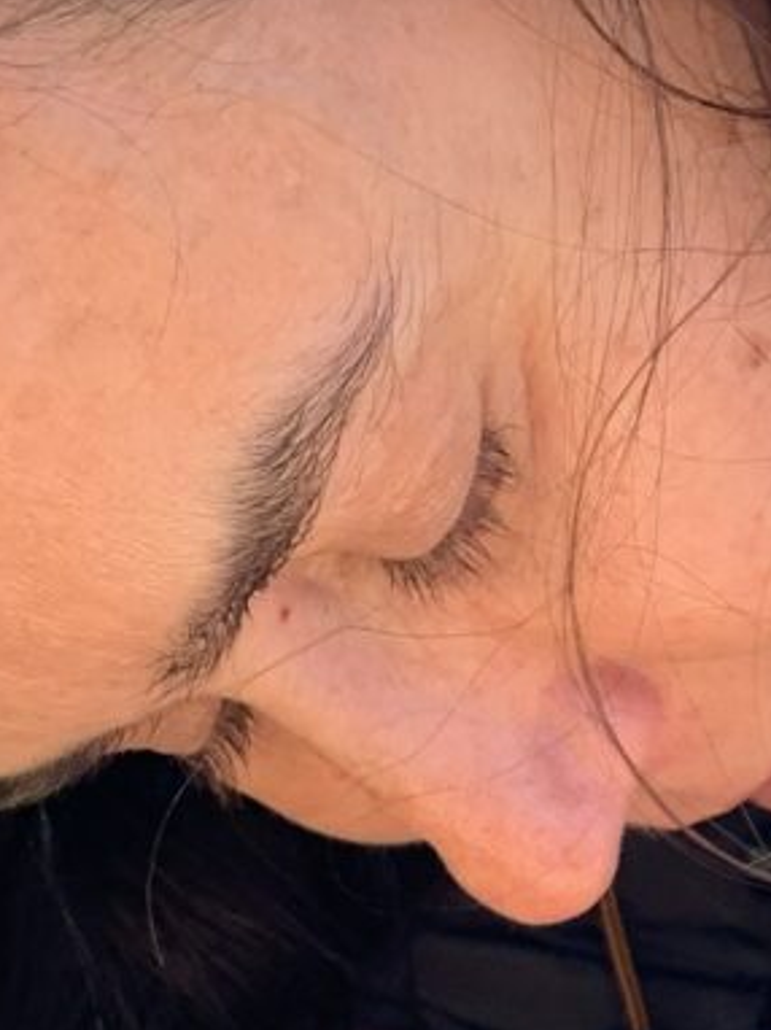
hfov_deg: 12.9
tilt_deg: -26.2
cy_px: 928
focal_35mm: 109
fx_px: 3241
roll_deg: -4.8
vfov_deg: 17.8
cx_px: 1159
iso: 64
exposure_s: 1/121
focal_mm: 4.25
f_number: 1.8
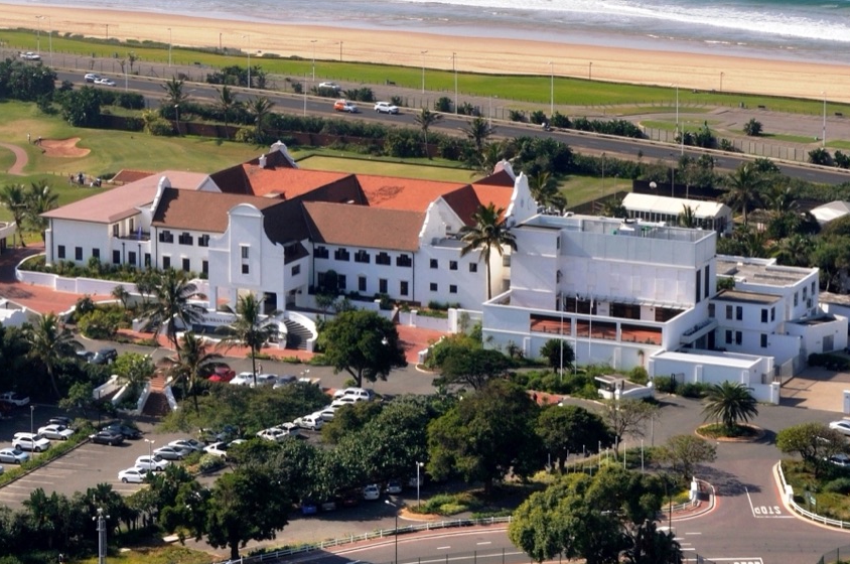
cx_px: 415
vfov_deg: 21.2
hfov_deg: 31.5
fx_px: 1509
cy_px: 285
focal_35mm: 64
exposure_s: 1/160
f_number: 13
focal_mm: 40
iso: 200
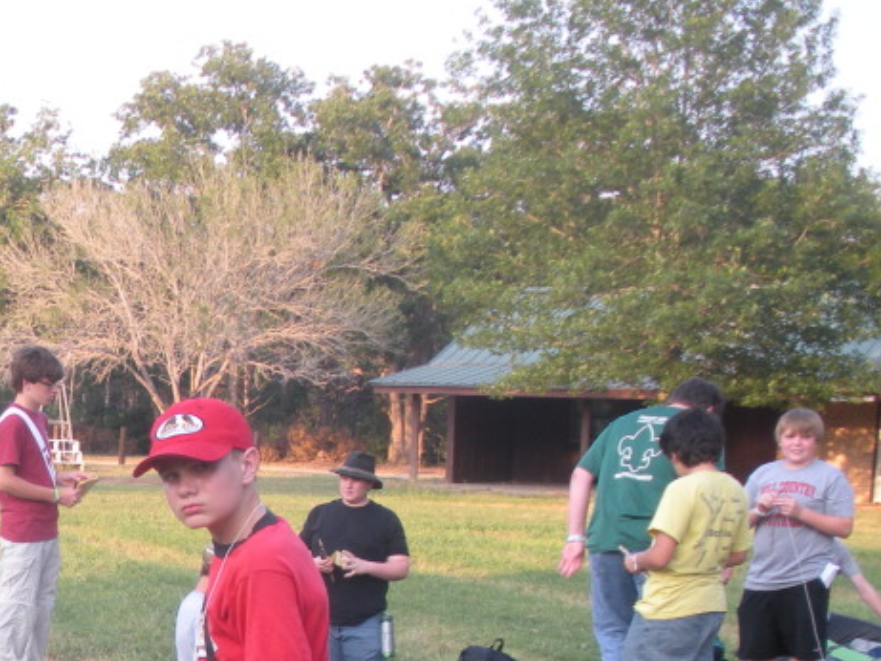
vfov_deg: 17.9
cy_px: 692
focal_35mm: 80
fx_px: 2037
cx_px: -8
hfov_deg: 23.4
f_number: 3.5
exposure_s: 1/65.7
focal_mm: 6.3
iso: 64
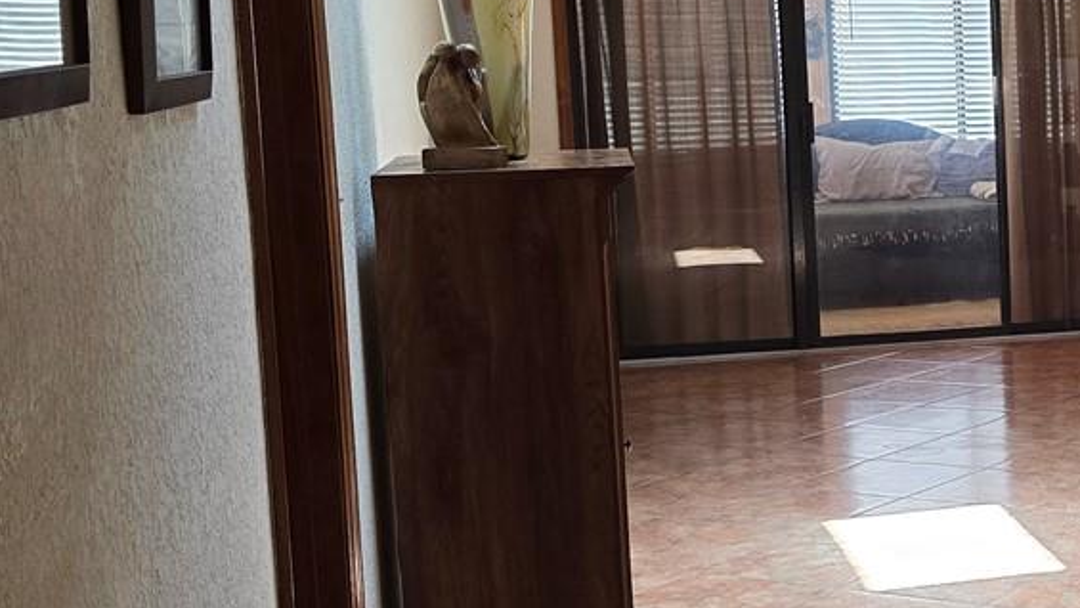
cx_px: 1307
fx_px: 2034
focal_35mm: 71
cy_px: 291
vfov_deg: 17.0
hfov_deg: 26.4
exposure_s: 1/120
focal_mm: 6.3
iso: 320
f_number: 1.7
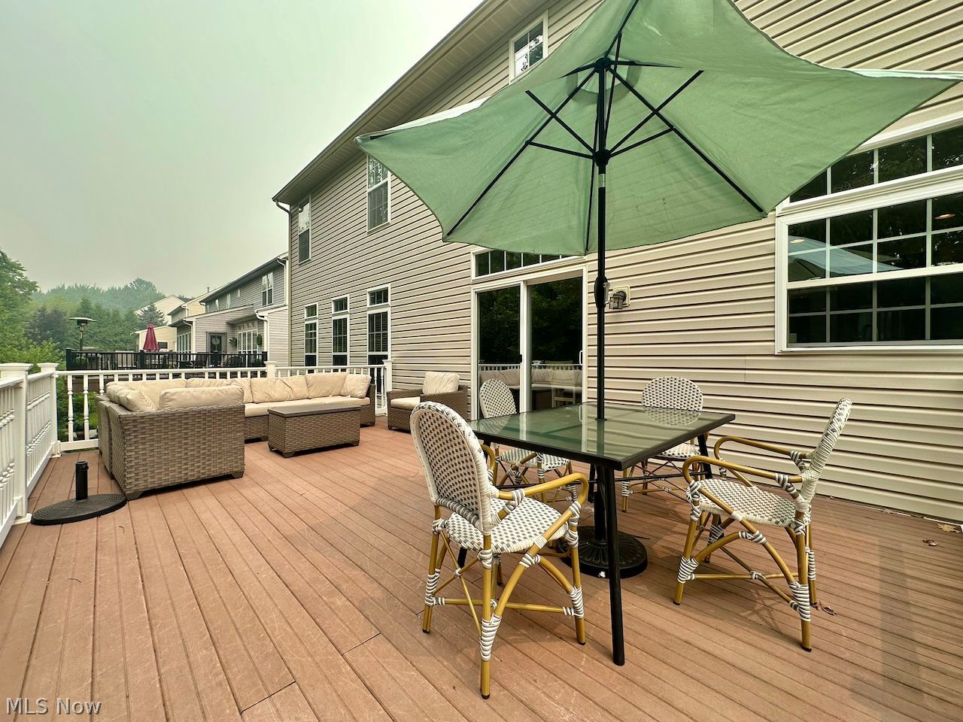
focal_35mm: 14
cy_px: 361
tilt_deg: +0.0
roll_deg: +0.0
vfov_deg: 85.7
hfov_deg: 102.1
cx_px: 482
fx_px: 389
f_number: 2.2
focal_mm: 2.22
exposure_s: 1/725
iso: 40
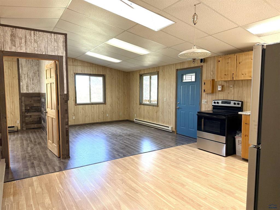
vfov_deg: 56.8
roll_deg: +0.4
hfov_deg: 71.6
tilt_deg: -4.6
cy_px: 105
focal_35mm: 24
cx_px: 140
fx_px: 194
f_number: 1.78
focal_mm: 6.76
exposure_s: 1/202
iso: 200
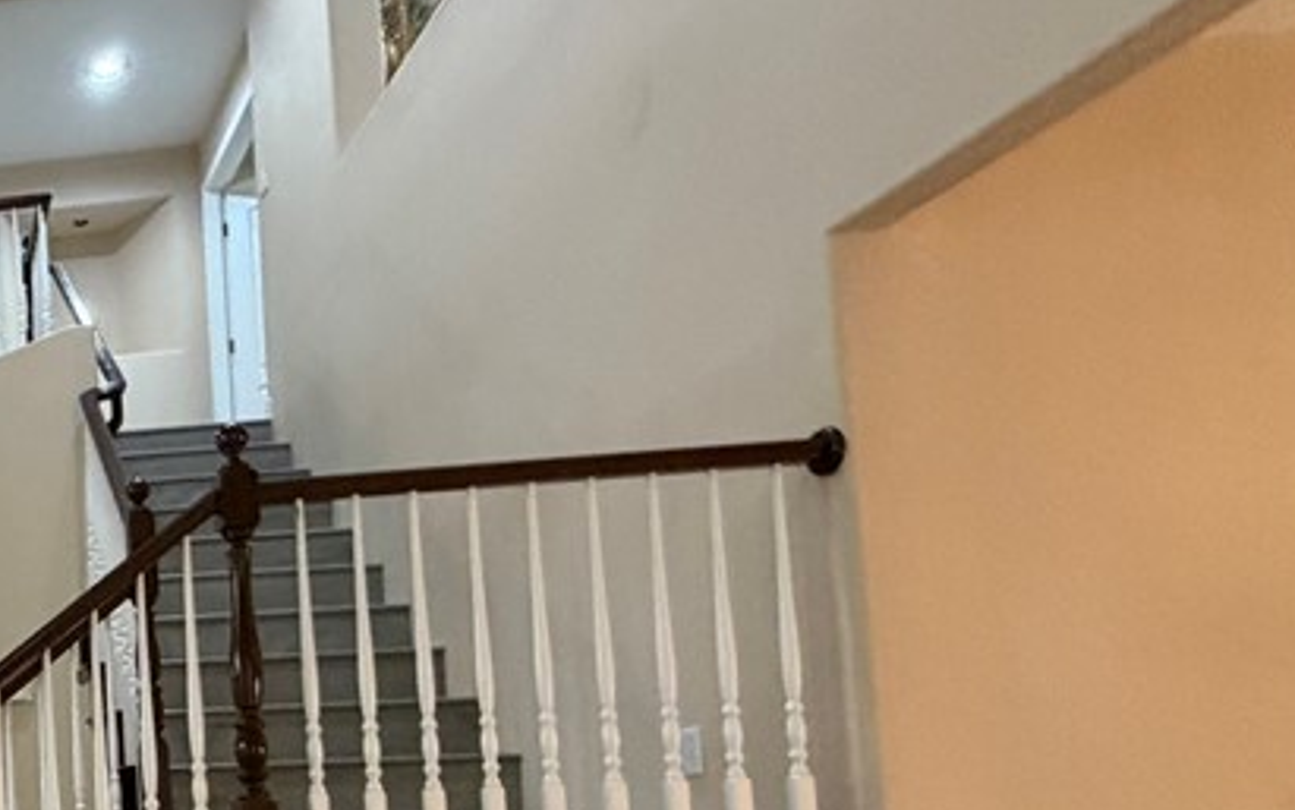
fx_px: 1306
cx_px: -290
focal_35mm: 37
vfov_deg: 32.2
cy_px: 778
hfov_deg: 38.0
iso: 400
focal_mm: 2.22
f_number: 2.2
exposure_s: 1/60
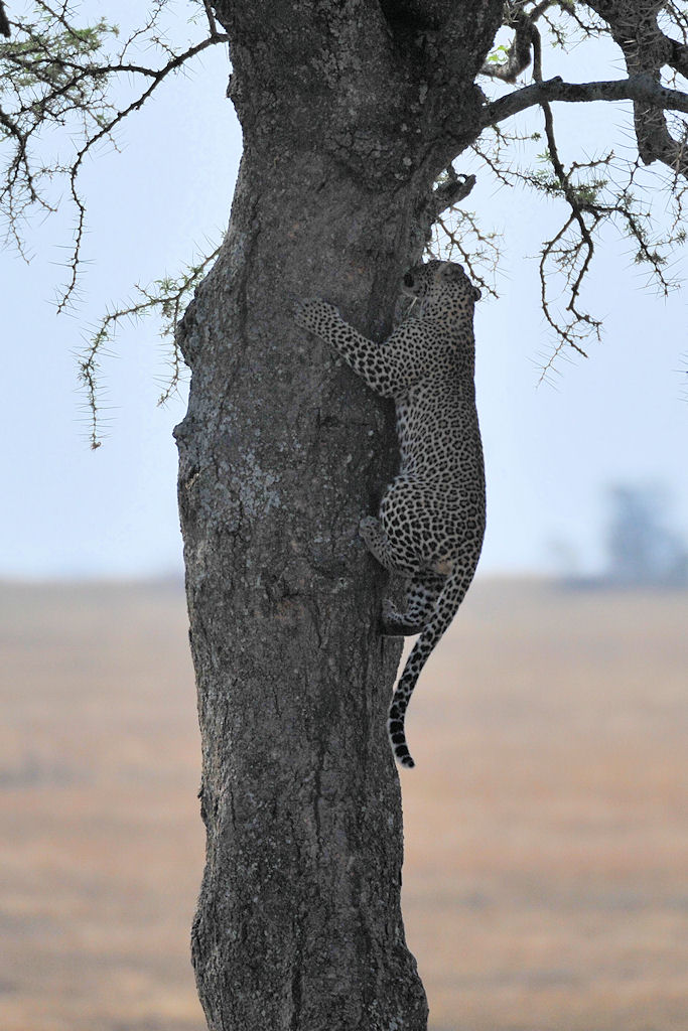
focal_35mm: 400
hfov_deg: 3.4
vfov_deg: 5.2
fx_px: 11462
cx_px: 344
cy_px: 516
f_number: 4
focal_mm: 400
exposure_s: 1/6400
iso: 400
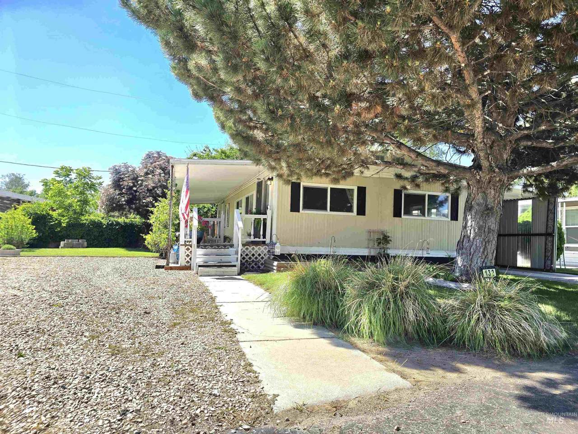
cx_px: 289
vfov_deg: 58.9
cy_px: 217
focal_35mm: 23
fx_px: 384
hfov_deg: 73.9
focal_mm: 6.3
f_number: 1.7
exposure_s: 1/455
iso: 12
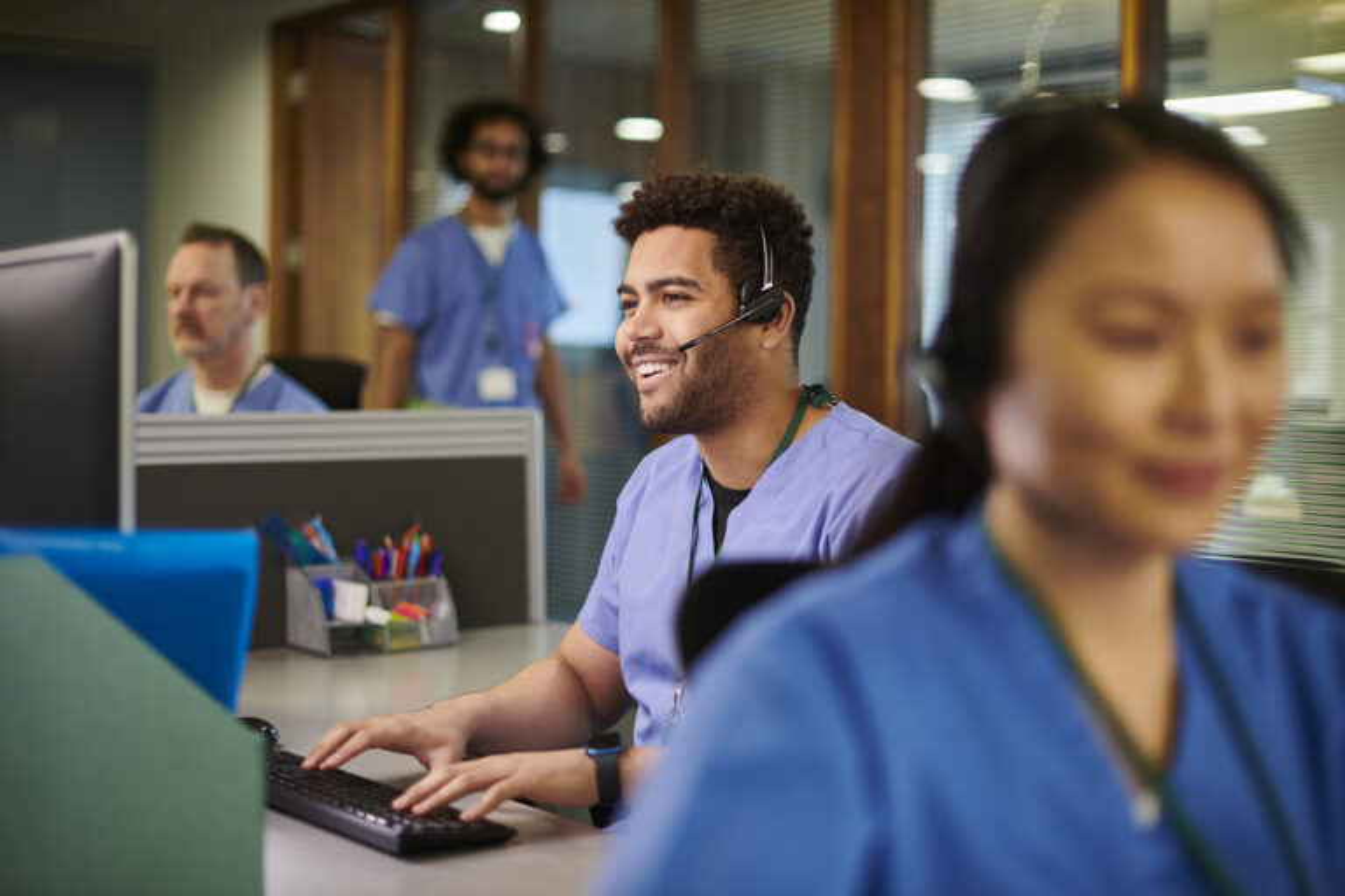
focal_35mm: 50
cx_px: 672
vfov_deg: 27.0
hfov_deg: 39.6
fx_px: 1868
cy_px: 448
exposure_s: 1/250
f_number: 2
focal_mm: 50
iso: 800
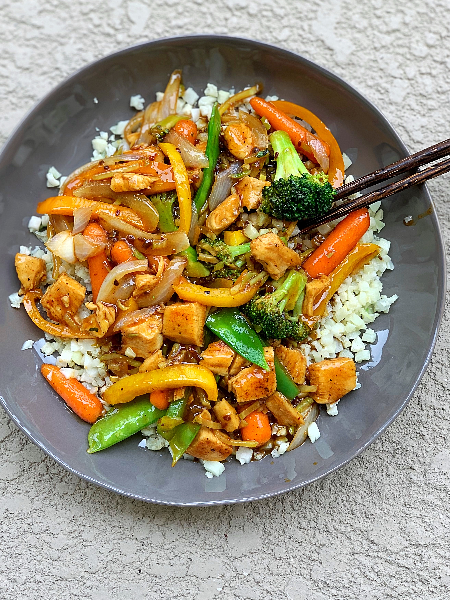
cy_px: 318
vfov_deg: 32.2
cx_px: 202
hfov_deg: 24.4
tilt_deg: -86.7
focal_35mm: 60
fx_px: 1040
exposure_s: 1/122
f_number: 2.4
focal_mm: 6
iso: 32
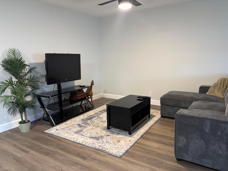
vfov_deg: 53.1
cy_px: 86
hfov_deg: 67.3
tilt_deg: -10.6
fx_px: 171
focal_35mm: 26
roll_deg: +1.7
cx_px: 114
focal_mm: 5.96
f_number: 1.6
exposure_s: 1/60
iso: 400
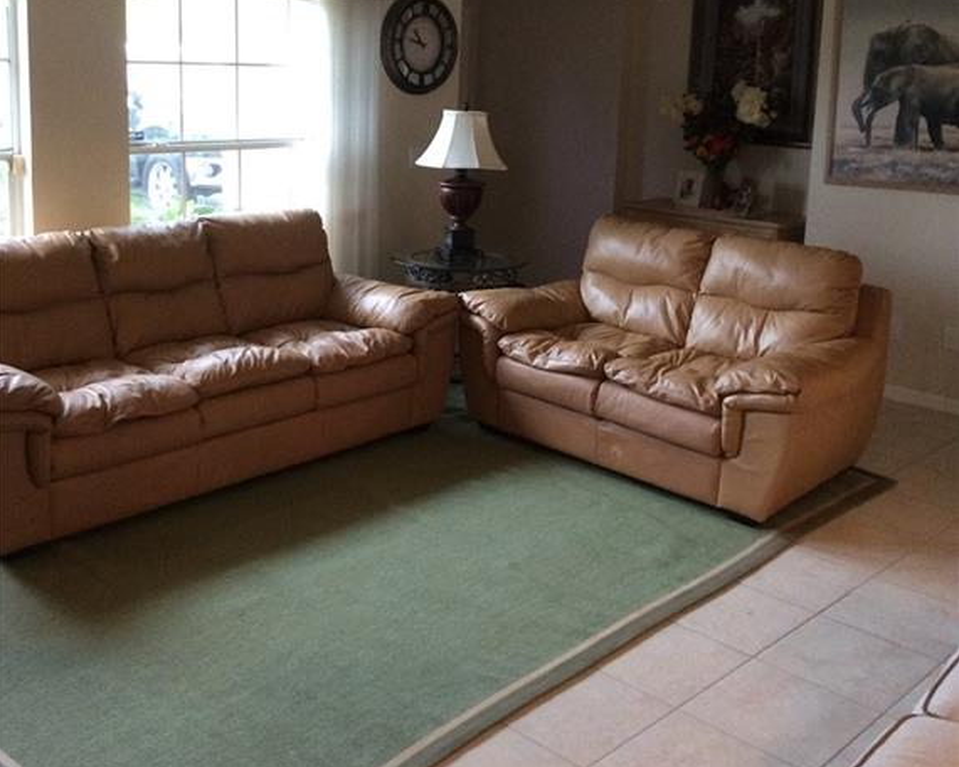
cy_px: 235
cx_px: 479
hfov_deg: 43.8
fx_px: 1192
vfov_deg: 35.2
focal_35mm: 42
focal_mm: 3.3
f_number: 2.4
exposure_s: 1/24
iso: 200
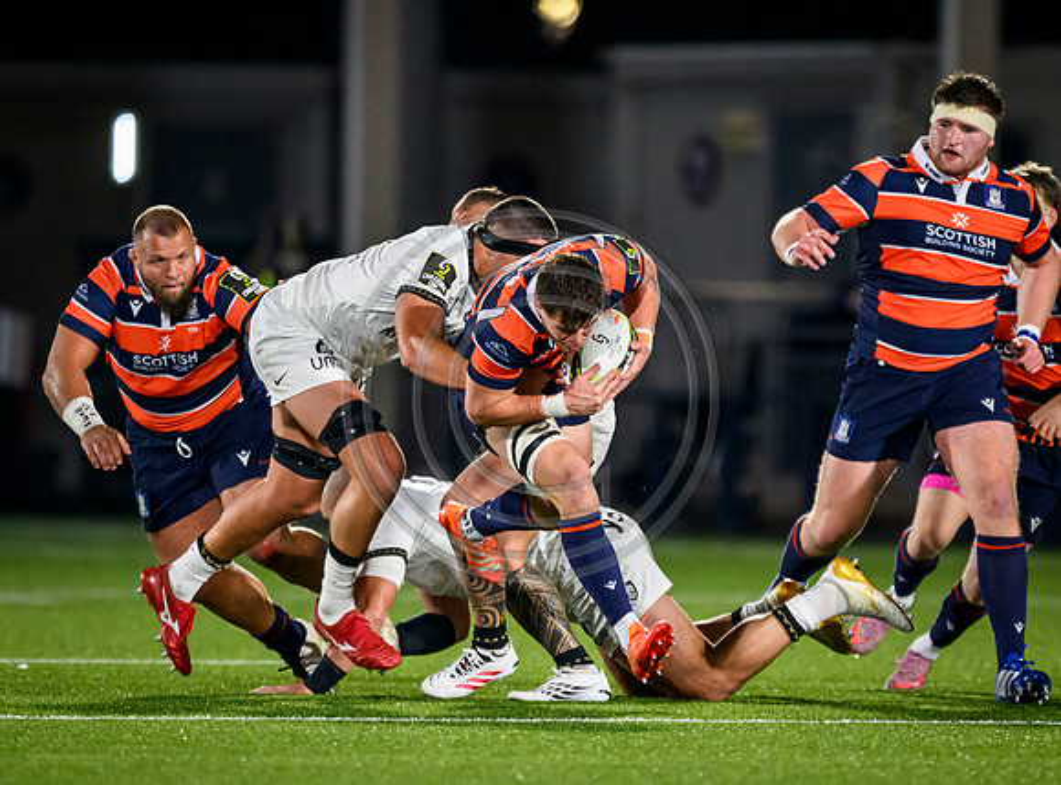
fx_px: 26302
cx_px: 542
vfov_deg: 1.7
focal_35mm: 862
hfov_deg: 2.3
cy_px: 423
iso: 8000
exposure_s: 1/1250
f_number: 4
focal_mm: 560
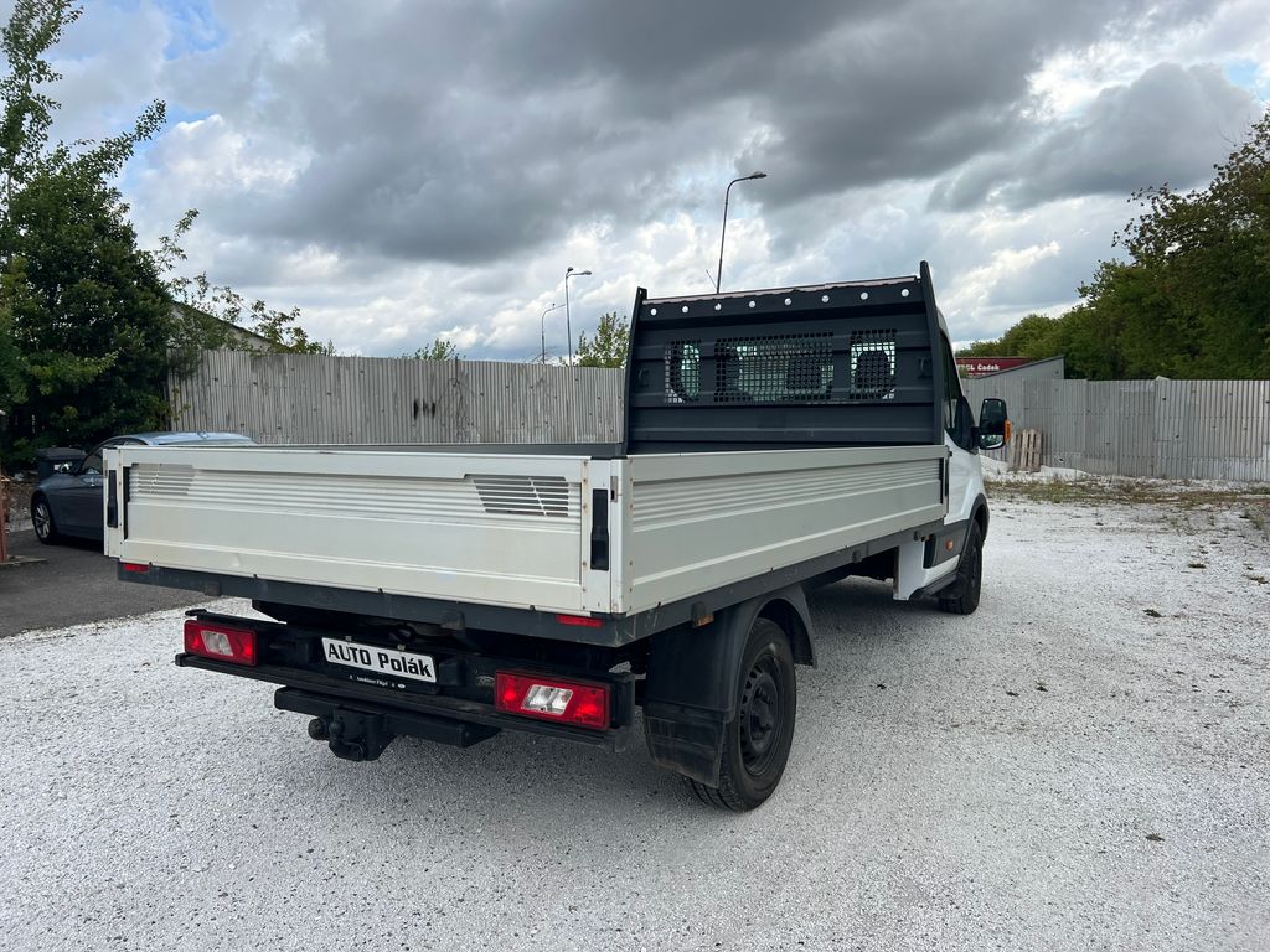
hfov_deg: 67.3
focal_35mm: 26
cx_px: 635
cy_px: 476
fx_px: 954
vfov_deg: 53.1
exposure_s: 1/3257
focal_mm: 5.7
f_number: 1.5
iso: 50
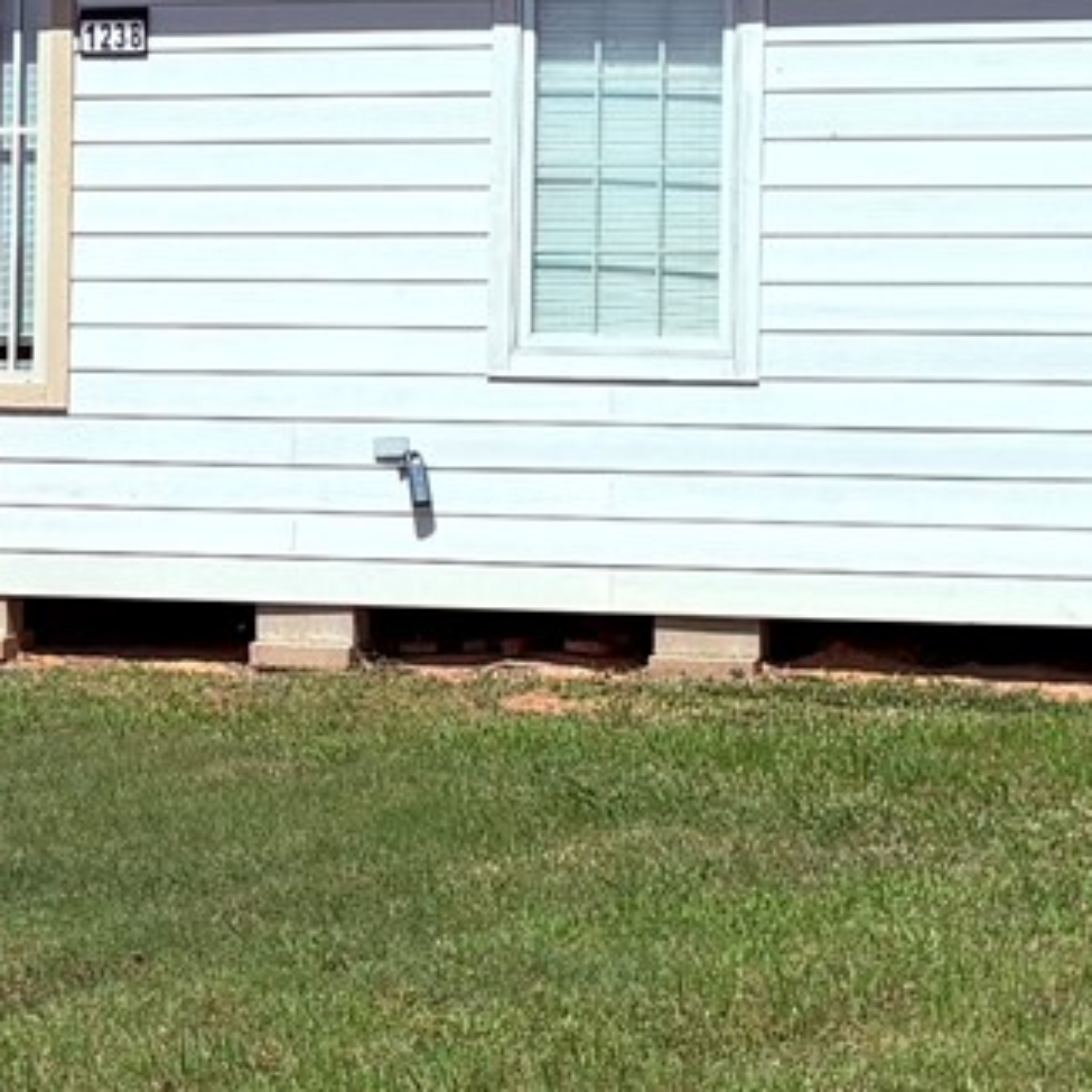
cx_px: 114
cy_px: 360
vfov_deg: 12.0
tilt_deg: +0.2
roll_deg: -0.8
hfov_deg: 12.0
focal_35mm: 145
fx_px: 5175
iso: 50
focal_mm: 5.96
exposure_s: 1/5814
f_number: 1.6
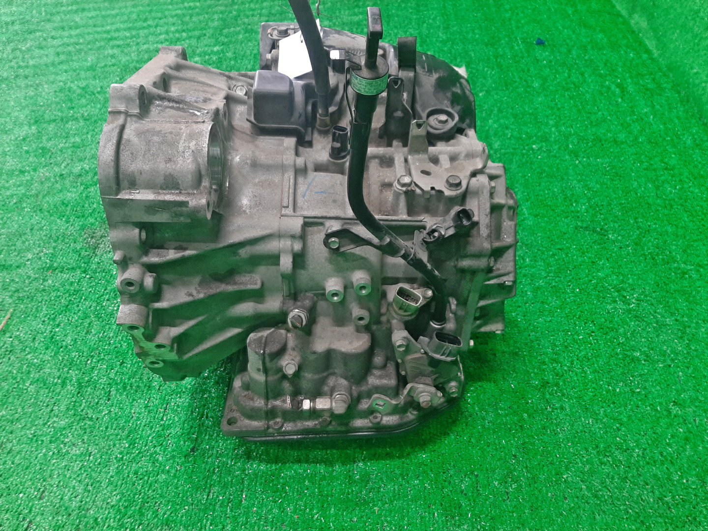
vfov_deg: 53.1
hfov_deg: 67.3
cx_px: 354
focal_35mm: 26
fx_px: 532
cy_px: 266
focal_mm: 3.93
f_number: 1.7
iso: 133
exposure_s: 1/50
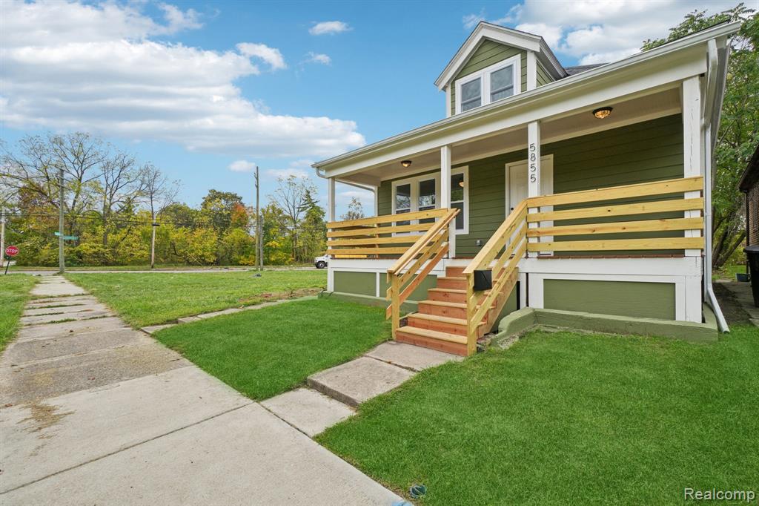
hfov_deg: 100.4
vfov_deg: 77.3
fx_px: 316
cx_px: 380
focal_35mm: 15
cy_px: 253
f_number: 8
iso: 100
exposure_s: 1/200
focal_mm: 10
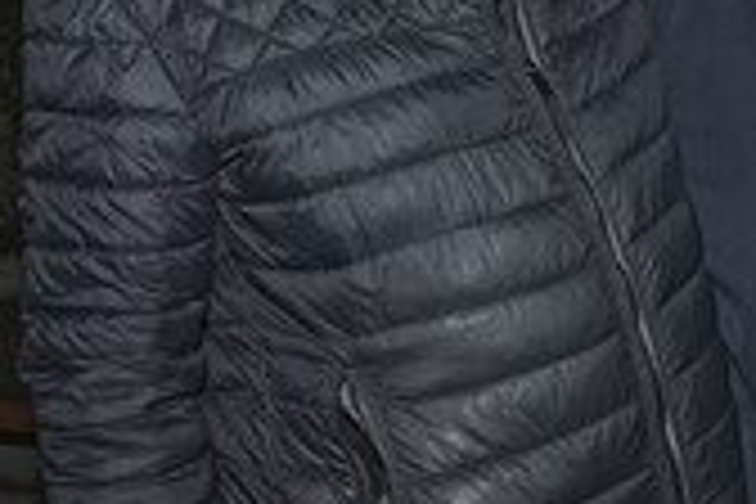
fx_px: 1806
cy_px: 86
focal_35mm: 86
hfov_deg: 21.7
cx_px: 938
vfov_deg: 15.8
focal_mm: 32
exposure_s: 1/160
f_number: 6.3
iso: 500
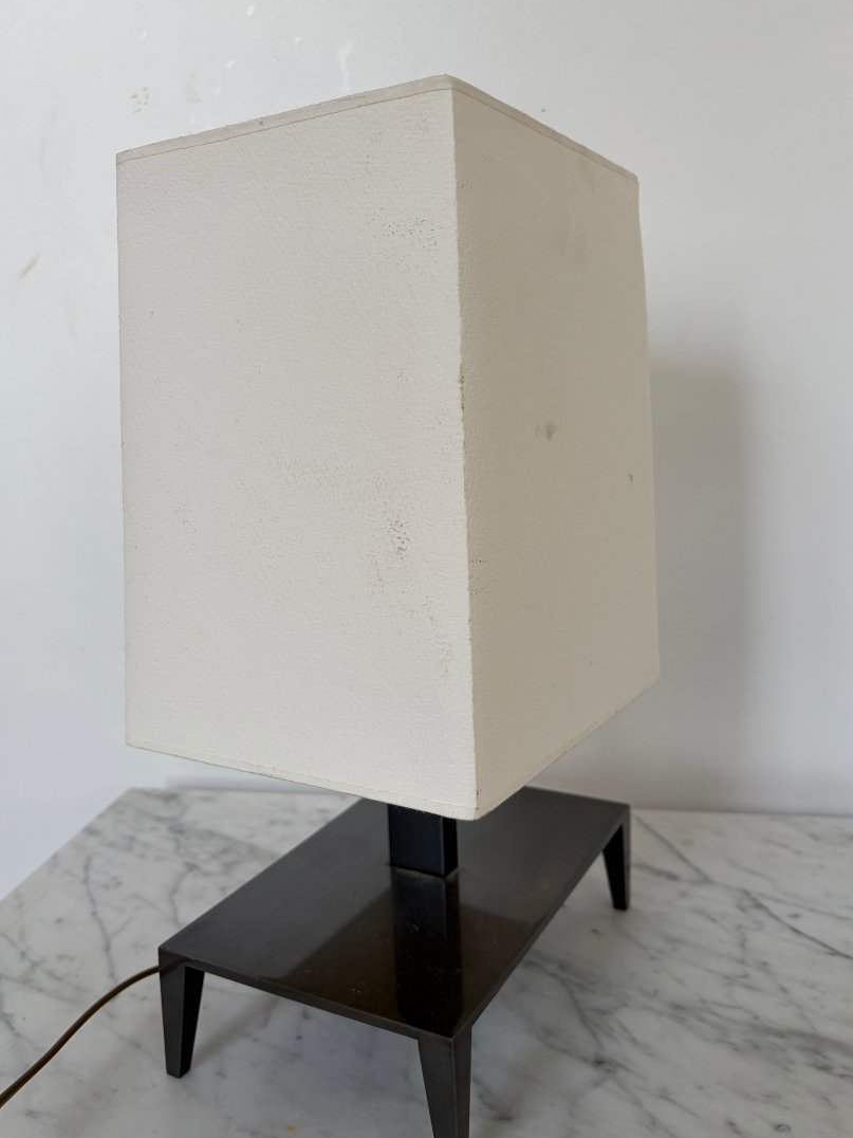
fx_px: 953
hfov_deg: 48.2
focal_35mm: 29
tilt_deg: -11.0
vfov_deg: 61.7
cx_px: 408
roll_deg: +2.4
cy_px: 569
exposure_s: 1/122
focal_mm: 5.96
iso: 32
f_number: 1.6
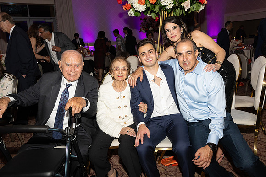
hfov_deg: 62.0
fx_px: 221
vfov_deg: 43.7
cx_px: 144
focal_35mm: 30
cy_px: 83
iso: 800
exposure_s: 1/100
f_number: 5.6
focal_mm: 27
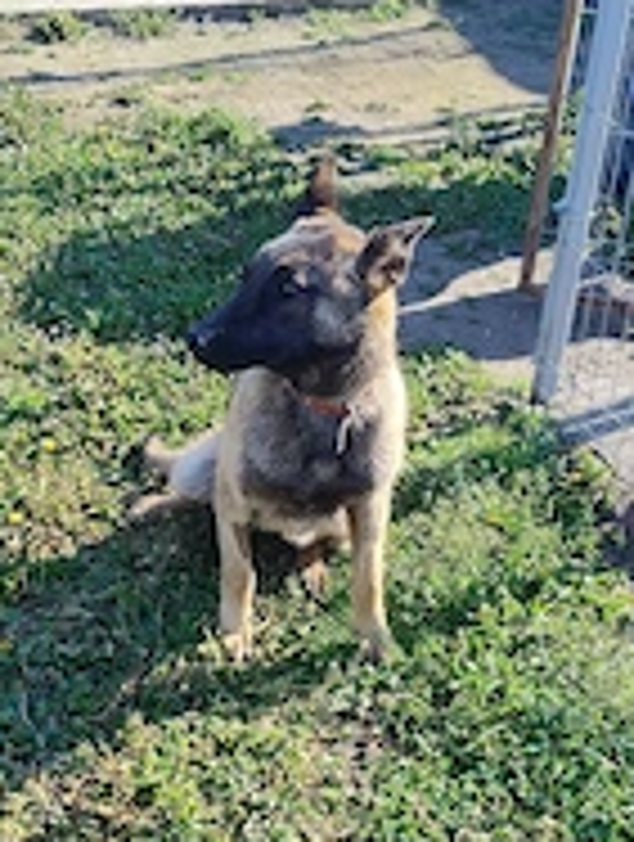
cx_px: 252
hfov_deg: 28.6
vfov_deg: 36.9
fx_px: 1241
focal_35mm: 51
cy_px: 590
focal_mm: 5.56
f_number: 1.8
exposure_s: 1/455
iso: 100
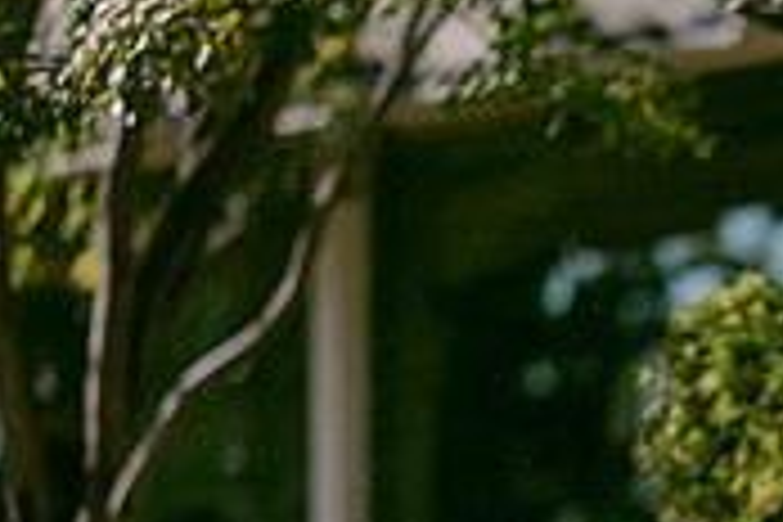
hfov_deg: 5.8
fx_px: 7612
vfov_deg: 3.9
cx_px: 1116
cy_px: 776
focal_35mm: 350
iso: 200
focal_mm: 105
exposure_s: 1/16000
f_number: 1.4
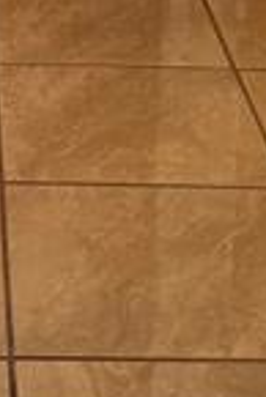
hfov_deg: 10.3
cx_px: -27
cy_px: -268
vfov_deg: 14.1
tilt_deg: -10.4
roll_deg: -1.5
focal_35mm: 132
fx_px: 1459
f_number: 1.78
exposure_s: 1/60
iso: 250
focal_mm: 6.76
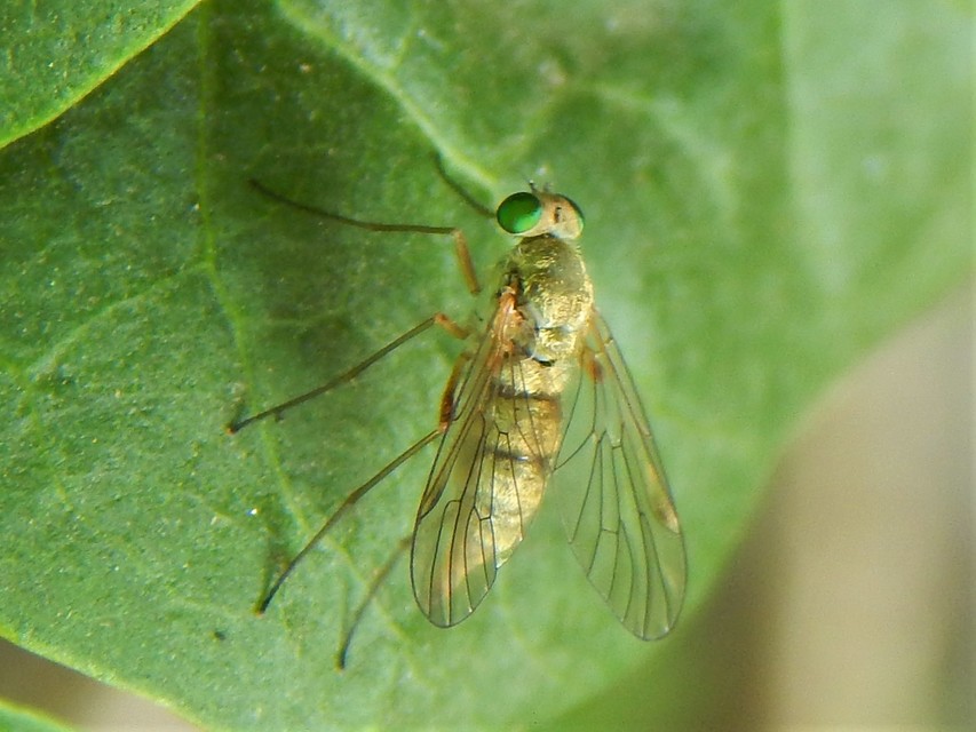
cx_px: 488
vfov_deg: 15.9
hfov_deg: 21.1
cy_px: 366
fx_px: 2623
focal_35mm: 93
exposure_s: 1/30
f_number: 4.4
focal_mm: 16.6
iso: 140
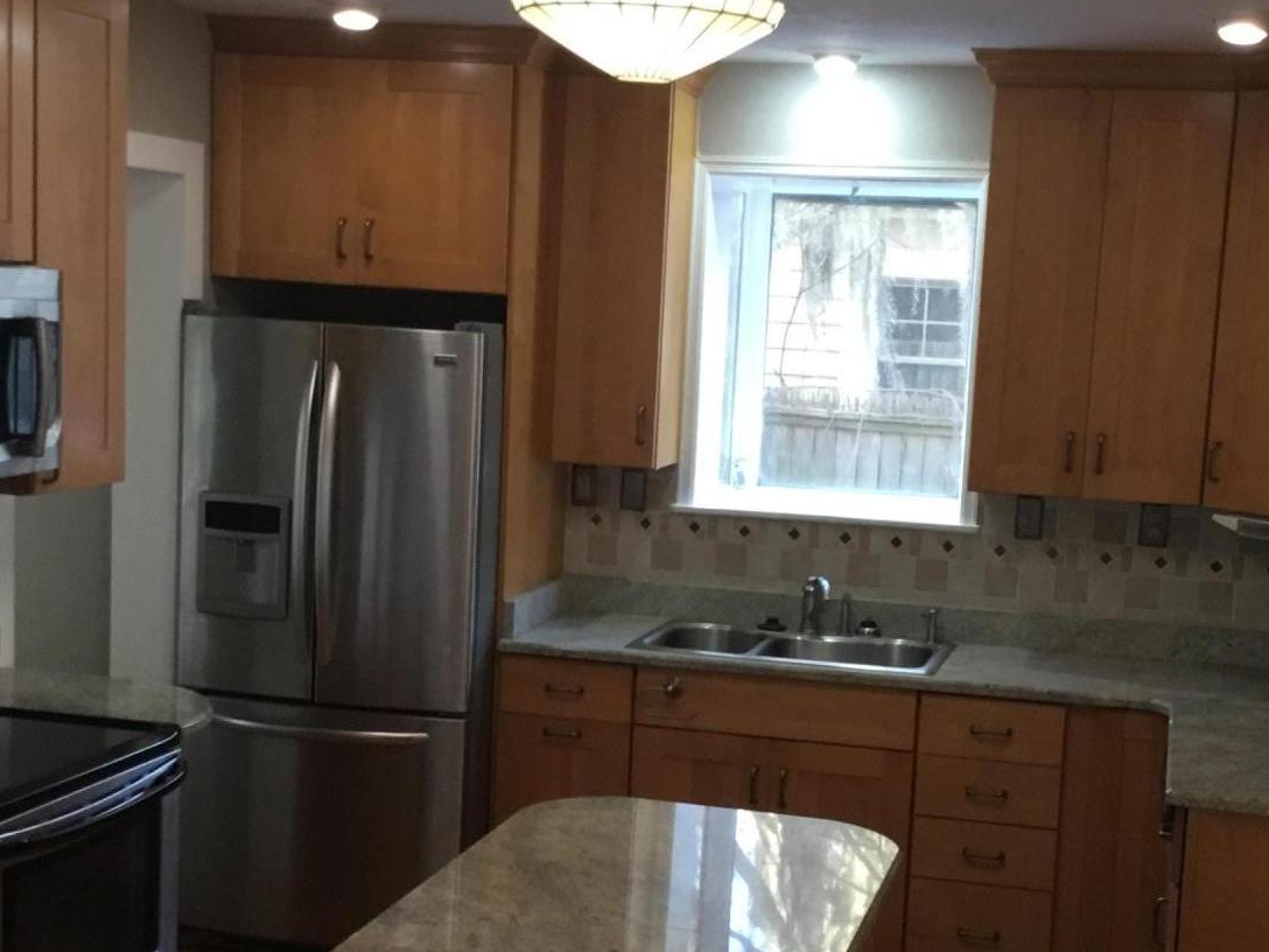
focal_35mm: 57
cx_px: 714
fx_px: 2090
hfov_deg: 33.7
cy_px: 604
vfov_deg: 25.6
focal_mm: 3.3
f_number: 2.4
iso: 100
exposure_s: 1/30
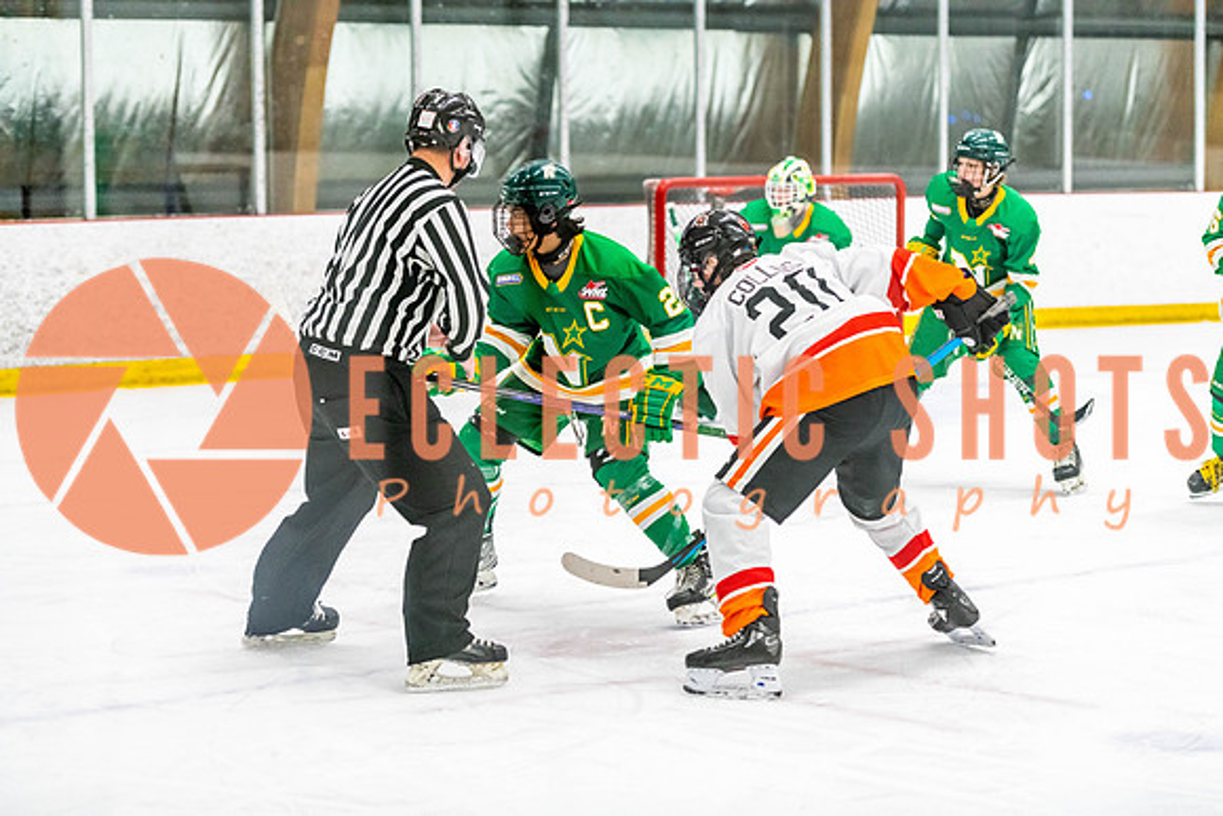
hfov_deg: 20.8
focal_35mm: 98
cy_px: 408
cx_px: 612
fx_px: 3330
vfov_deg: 14.0
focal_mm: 98
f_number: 2.8
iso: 2000
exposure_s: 1/640
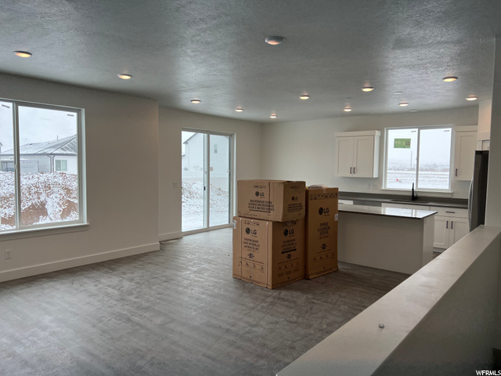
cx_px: 250
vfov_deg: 53.1
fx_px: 376
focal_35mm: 26
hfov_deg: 67.3
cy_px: 188
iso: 50
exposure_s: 1/748
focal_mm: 5.7
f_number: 1.5
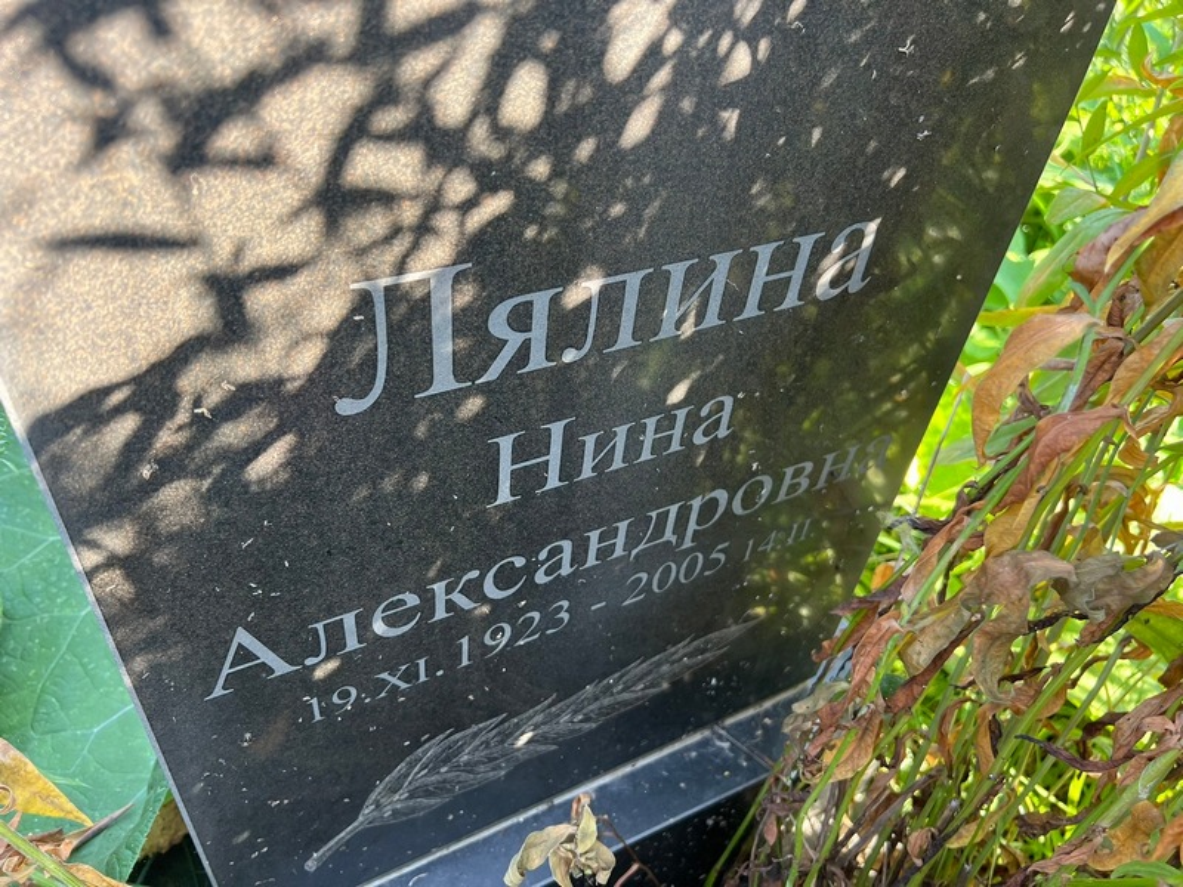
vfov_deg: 53.1
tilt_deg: -45.9
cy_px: 444
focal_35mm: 26
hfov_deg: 67.3
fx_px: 889
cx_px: 592
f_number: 1.5
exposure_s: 1/121
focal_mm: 5.7
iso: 80
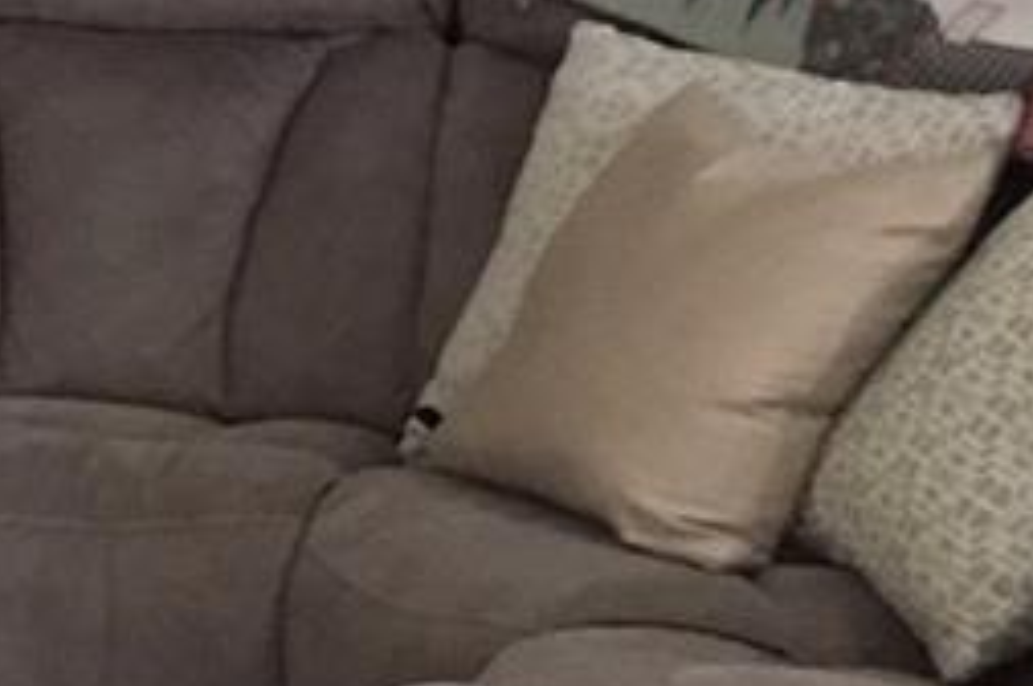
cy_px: -233
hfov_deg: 10.3
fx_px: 5130
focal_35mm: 179
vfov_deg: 7.6
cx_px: -1217
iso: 160
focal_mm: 4.15
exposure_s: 1/30
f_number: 2.2
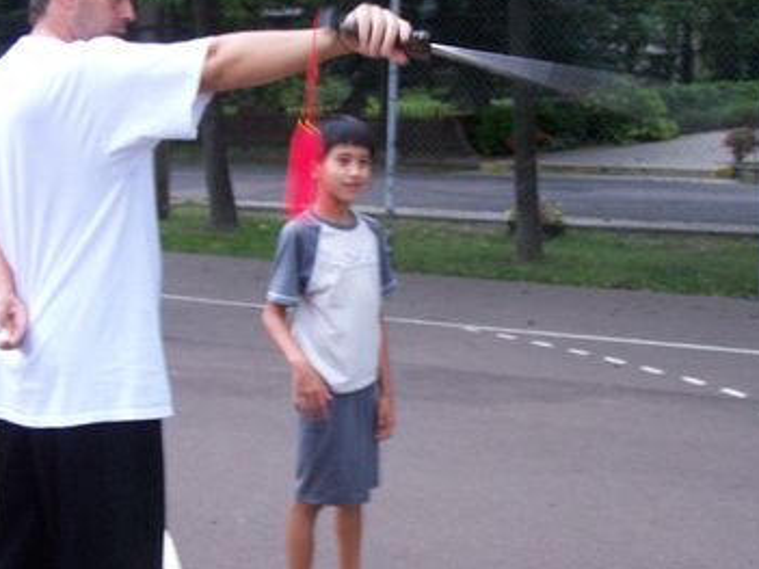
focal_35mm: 65
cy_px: 229
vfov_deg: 22.5
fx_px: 1425
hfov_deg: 29.8
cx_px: 346
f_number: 2.8
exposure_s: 1/8
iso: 160
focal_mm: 6.3
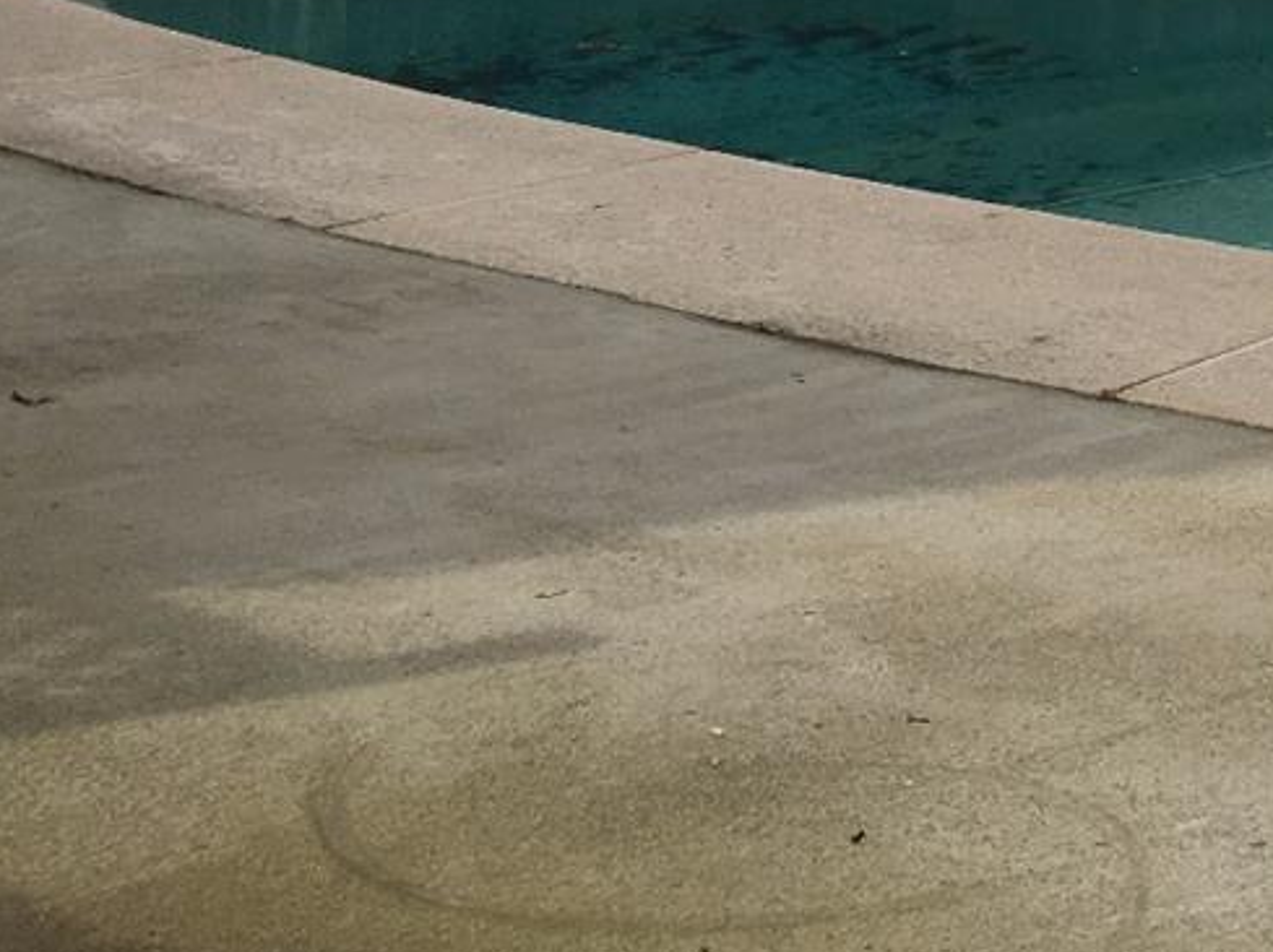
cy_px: -481
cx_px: 1591
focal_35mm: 89
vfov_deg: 15.3
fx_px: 3271
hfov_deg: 20.4
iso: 25
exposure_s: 1/2137
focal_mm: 4.15
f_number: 2.2
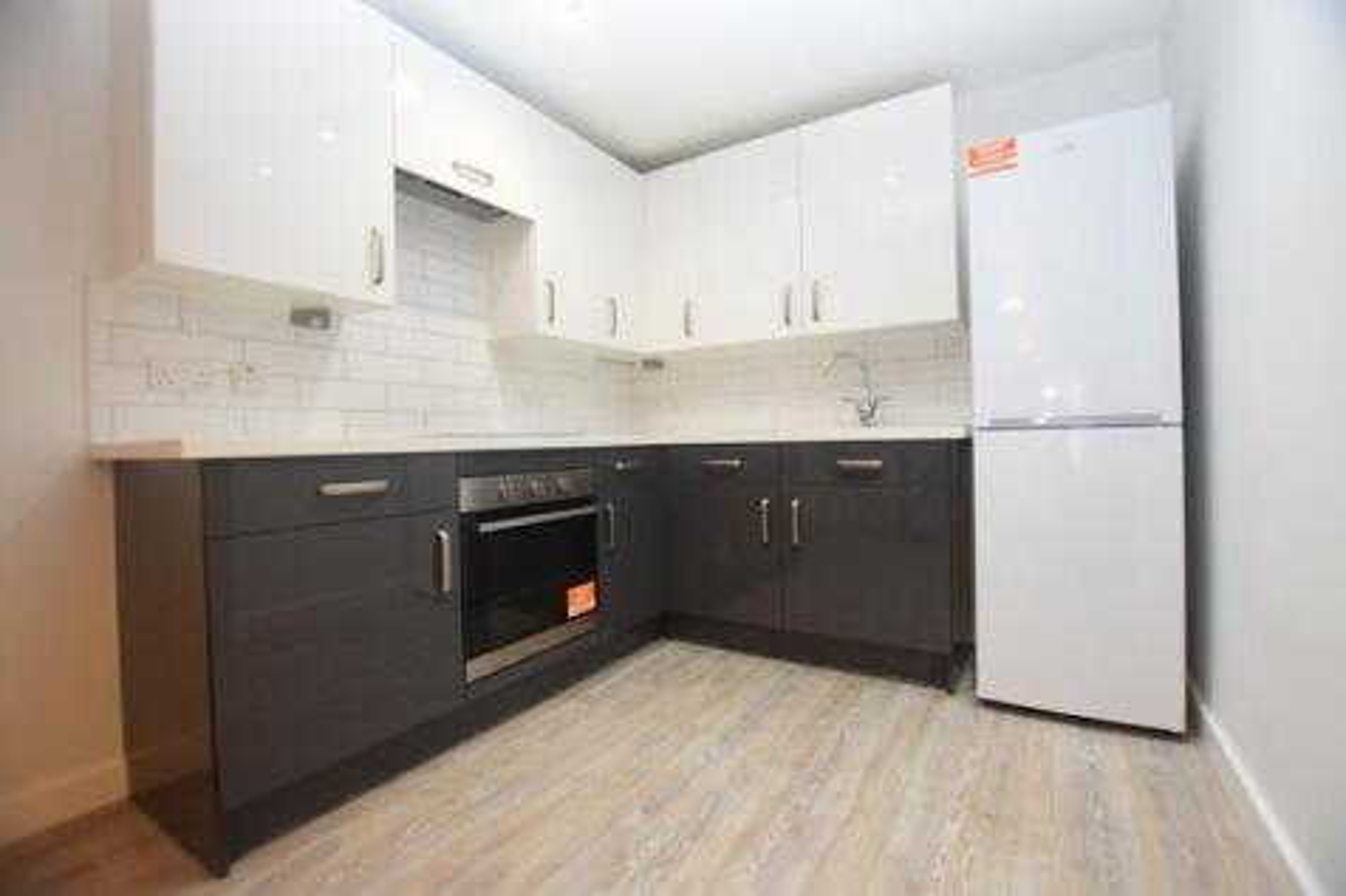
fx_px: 561
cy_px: 448
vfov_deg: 77.3
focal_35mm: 15
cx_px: 673
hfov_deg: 100.4
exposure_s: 1/60
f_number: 4
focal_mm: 10
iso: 800
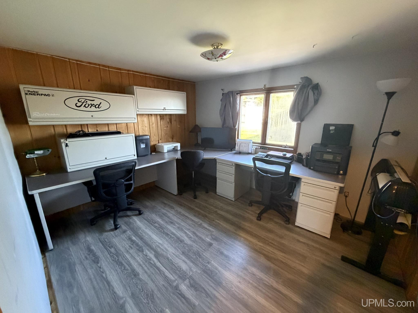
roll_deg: +0.3
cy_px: 156
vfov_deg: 85.7
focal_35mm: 14
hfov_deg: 102.1
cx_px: 209
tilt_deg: -15.0
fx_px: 169
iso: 800
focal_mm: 2.22
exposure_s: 1/60
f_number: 2.2
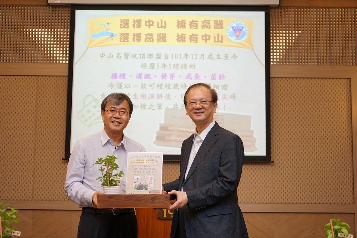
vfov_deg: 27.0
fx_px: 496
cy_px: 119
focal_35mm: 50
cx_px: 178
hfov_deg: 39.6
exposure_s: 1/60
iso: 400
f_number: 4
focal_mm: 50
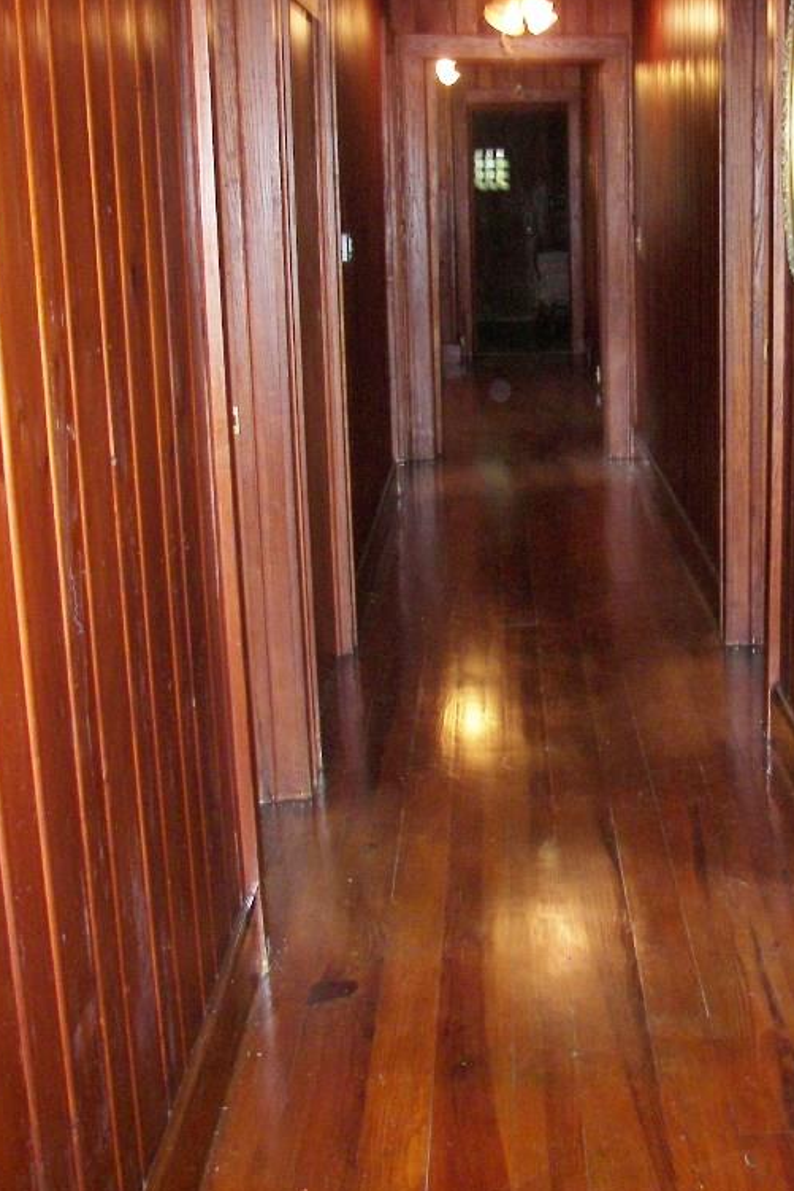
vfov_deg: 38.9
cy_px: 592
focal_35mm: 51
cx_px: 612
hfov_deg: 26.1
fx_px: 1688
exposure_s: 1/30
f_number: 2.8
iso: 160
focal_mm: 6
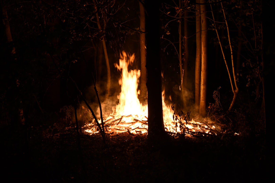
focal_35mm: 75
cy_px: 92
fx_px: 573
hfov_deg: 27.0
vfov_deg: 18.2
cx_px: 138
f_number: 4.5
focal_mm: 50
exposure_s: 1/60
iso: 1600
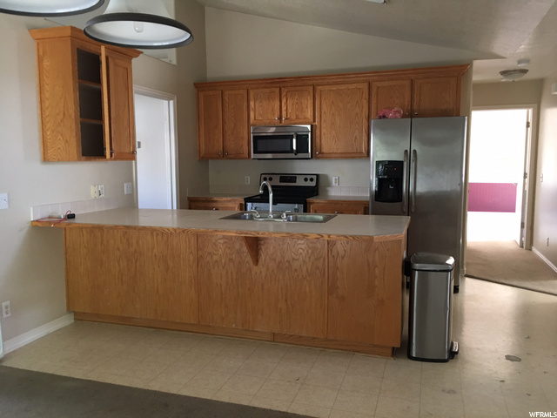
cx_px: 278
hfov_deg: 61.7
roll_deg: -1.0
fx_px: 467
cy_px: 209
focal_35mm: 29
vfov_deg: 48.2
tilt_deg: -2.9
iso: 64
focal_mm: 4.15
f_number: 2.2
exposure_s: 1/15
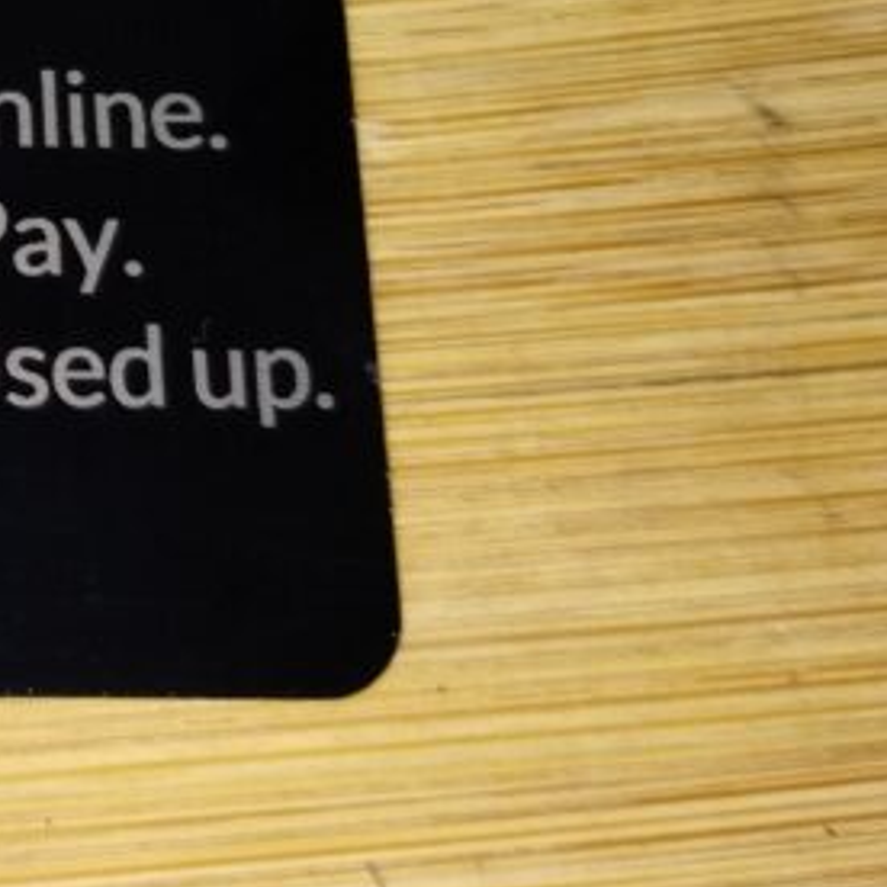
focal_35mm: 92
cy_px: -207
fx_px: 2667
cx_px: -437
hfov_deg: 17.1
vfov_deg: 17.9
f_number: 1.8
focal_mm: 4.27
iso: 198
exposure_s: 1/100
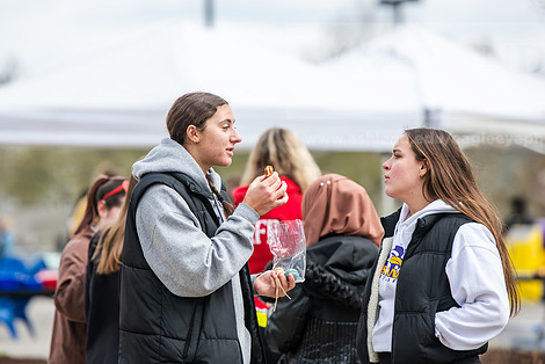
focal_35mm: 222
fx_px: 3363
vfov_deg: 6.2
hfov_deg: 9.3
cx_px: 252
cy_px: 163
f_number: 3.5
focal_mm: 180
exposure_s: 1/640
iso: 160
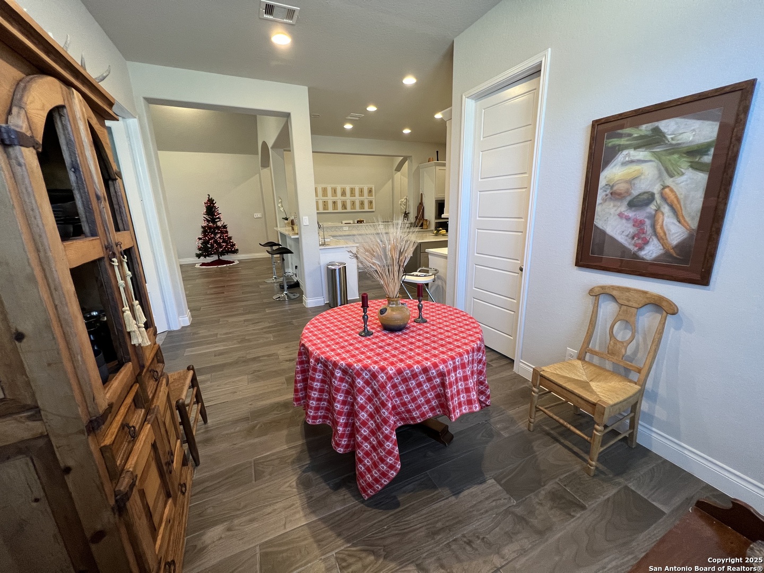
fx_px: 287
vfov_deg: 89.9
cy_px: 286
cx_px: 382
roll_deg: +1.5
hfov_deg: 106.2
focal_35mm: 13
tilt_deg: -14.9
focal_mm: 1.57
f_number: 1.8
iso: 200
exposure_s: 1/60
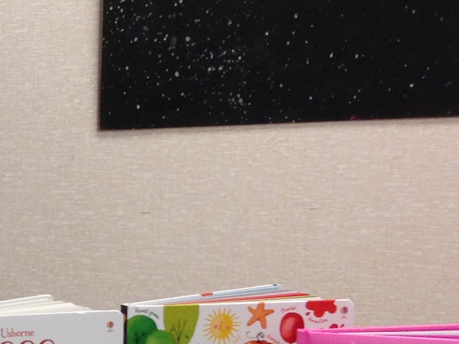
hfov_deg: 12.7
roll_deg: +0.4
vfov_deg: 10.6
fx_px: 1843
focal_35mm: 139
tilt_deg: -10.9
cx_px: -409
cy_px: 273
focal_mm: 4.12
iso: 50
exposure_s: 1/30
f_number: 2.4
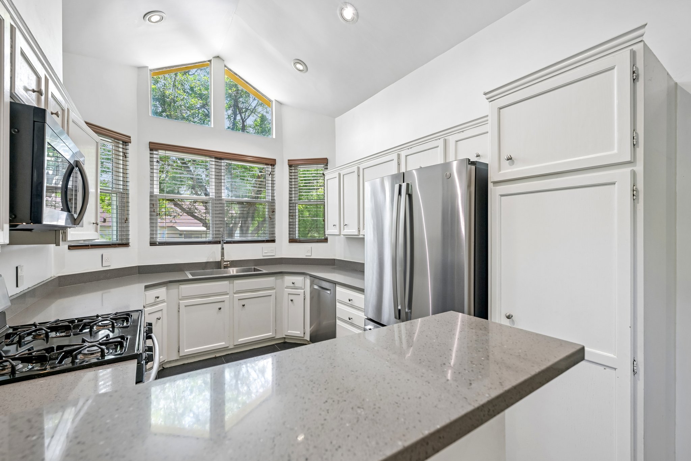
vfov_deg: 77.3
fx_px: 288
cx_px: 346
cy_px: 230
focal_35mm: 15
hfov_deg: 100.4
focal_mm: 15
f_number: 6.7
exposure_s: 1/15
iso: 125
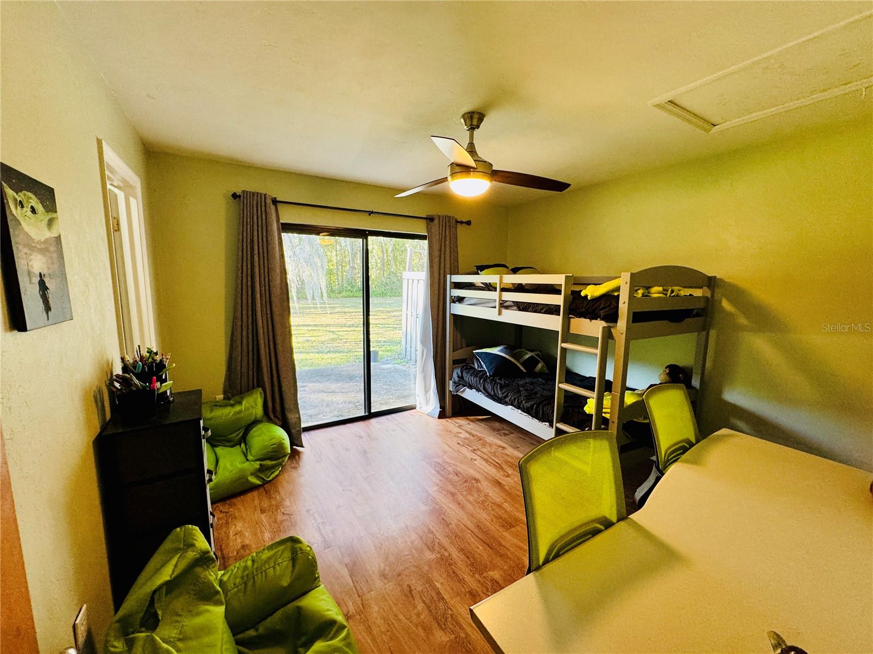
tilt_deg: -8.1
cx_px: 436
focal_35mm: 14
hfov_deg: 102.1
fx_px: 353
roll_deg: -1.0
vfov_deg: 85.7
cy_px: 327
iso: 250
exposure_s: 1/120
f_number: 2.2
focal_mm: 2.22
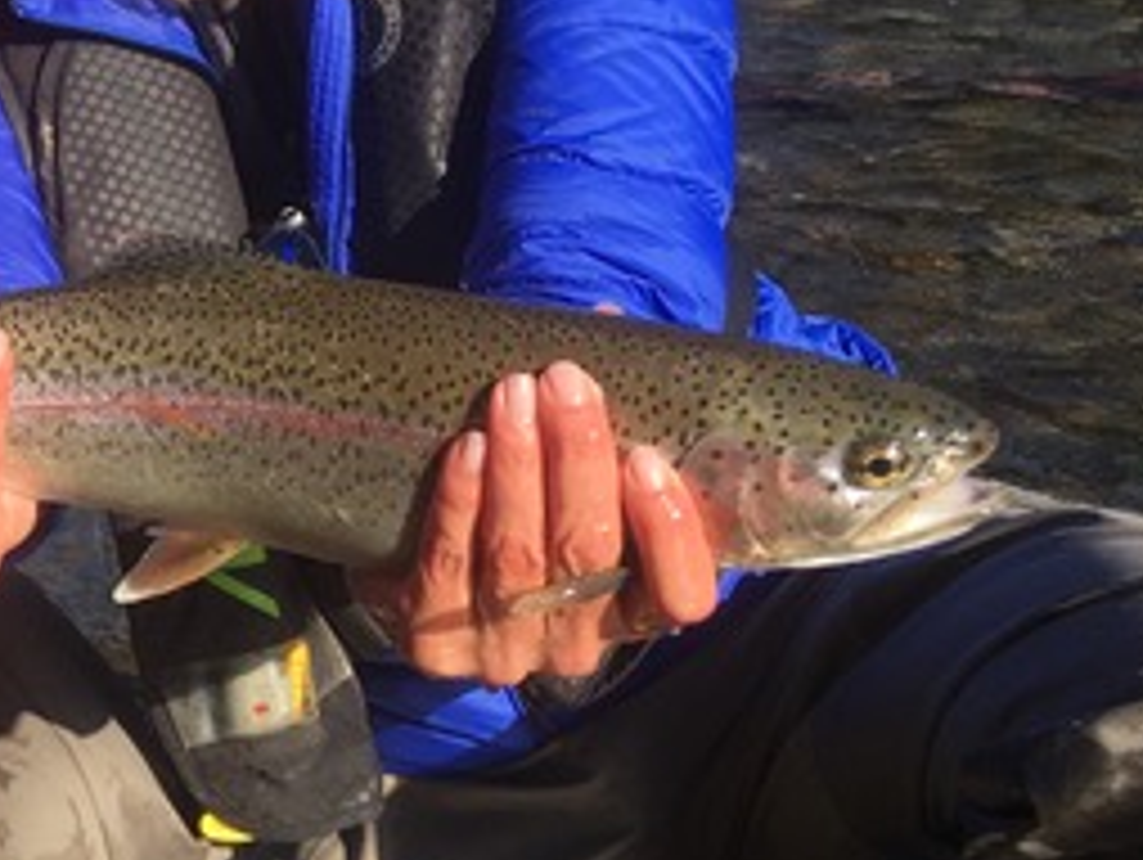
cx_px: -266
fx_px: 2413
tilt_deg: -9.2
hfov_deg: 24.0
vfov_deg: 19.8
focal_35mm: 73
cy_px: 99
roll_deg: +1.1
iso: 25
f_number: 2.2
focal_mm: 4.15
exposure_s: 1/1040
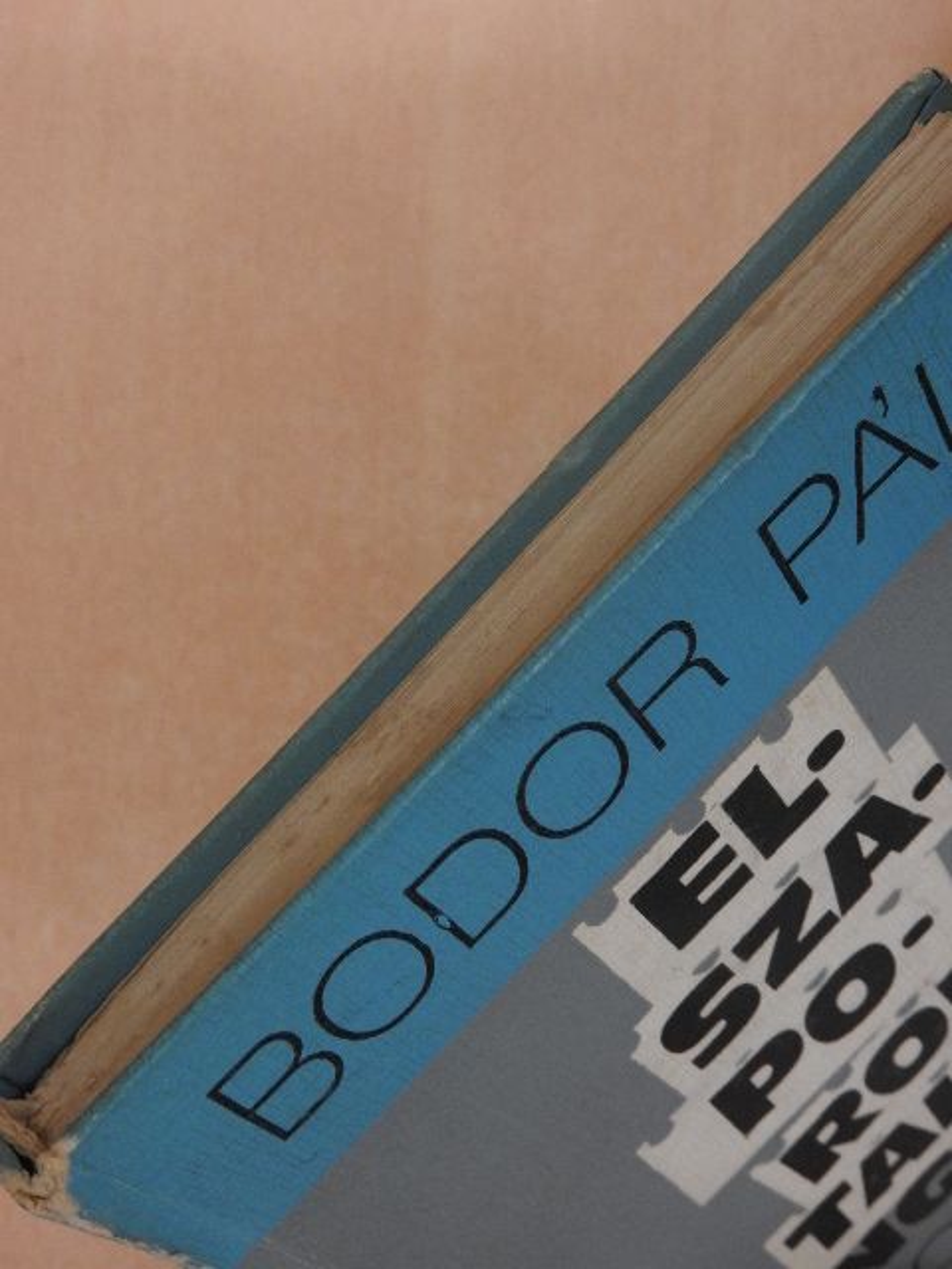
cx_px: 476
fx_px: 1833
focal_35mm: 50
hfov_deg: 29.1
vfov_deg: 38.2
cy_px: 634
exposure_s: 1/10
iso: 400
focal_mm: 9
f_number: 4
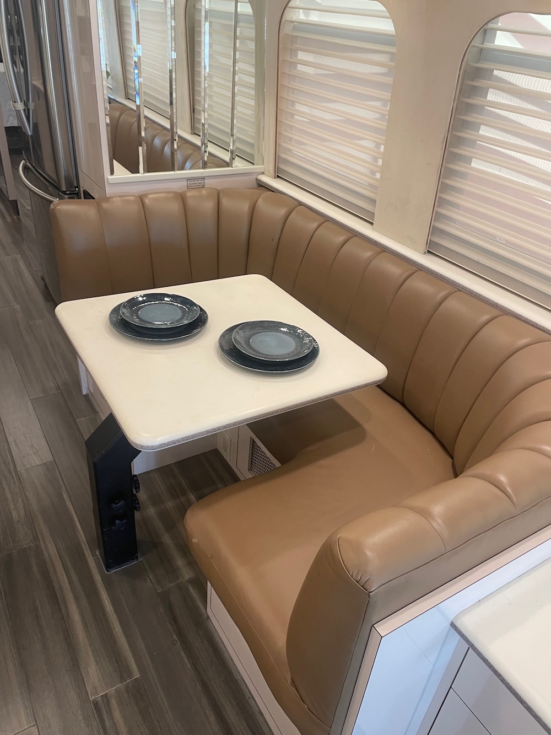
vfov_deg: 67.3
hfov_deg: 53.1
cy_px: 368
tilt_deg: -33.1
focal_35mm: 26
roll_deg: -2.0
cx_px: 276
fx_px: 552
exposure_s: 1/60
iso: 100
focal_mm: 4.2
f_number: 1.6
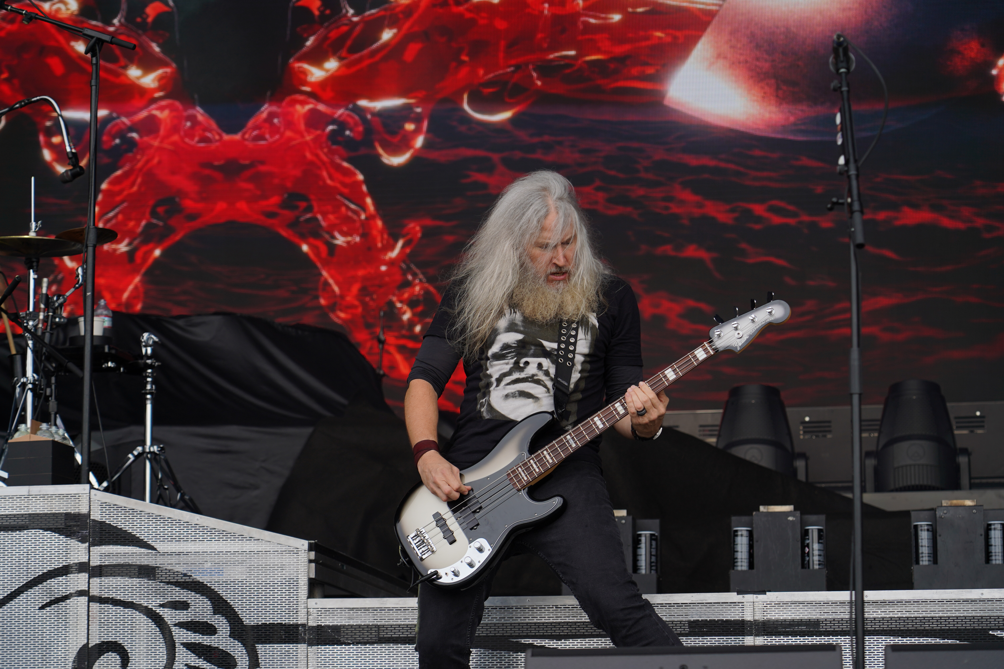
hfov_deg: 19.5
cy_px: 334
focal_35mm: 105
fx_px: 2928
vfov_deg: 13.0
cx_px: 502
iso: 100
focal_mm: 105
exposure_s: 1/200
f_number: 5
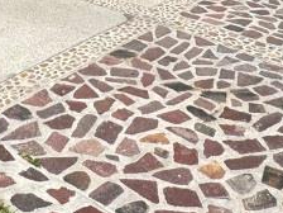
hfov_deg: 29.7
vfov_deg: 18.3
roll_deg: +1.9
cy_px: -166
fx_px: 523
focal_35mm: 64
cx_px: 67
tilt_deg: -1.6
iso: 40
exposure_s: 1/1976
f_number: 2.2
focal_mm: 2.22
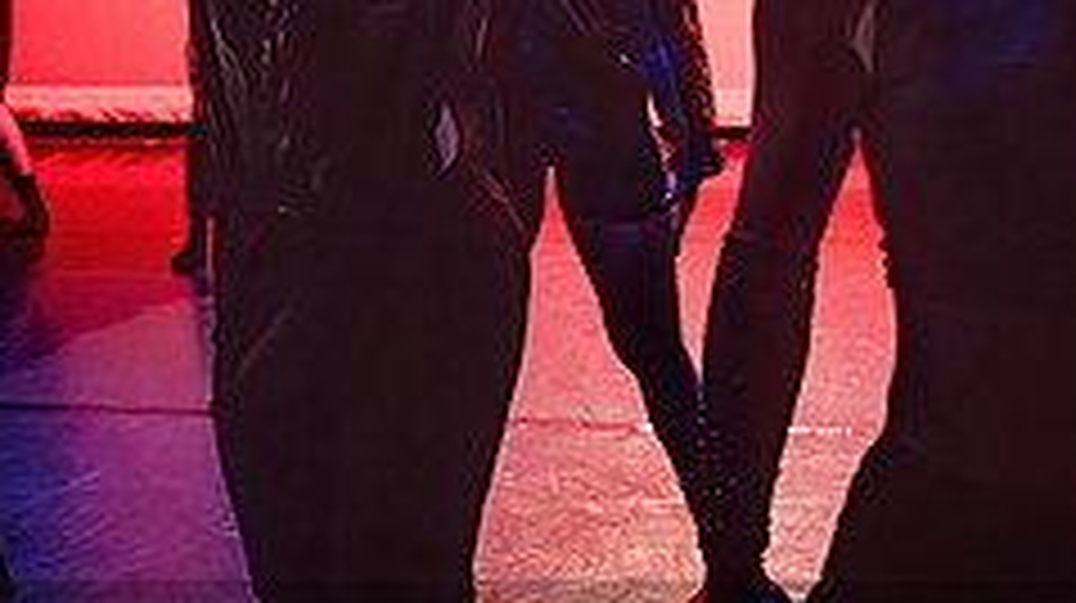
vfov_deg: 19.5
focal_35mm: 61
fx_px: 1739
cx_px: 504
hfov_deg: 34.4
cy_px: 115
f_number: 2.8
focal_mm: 24
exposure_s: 1/300
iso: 3200
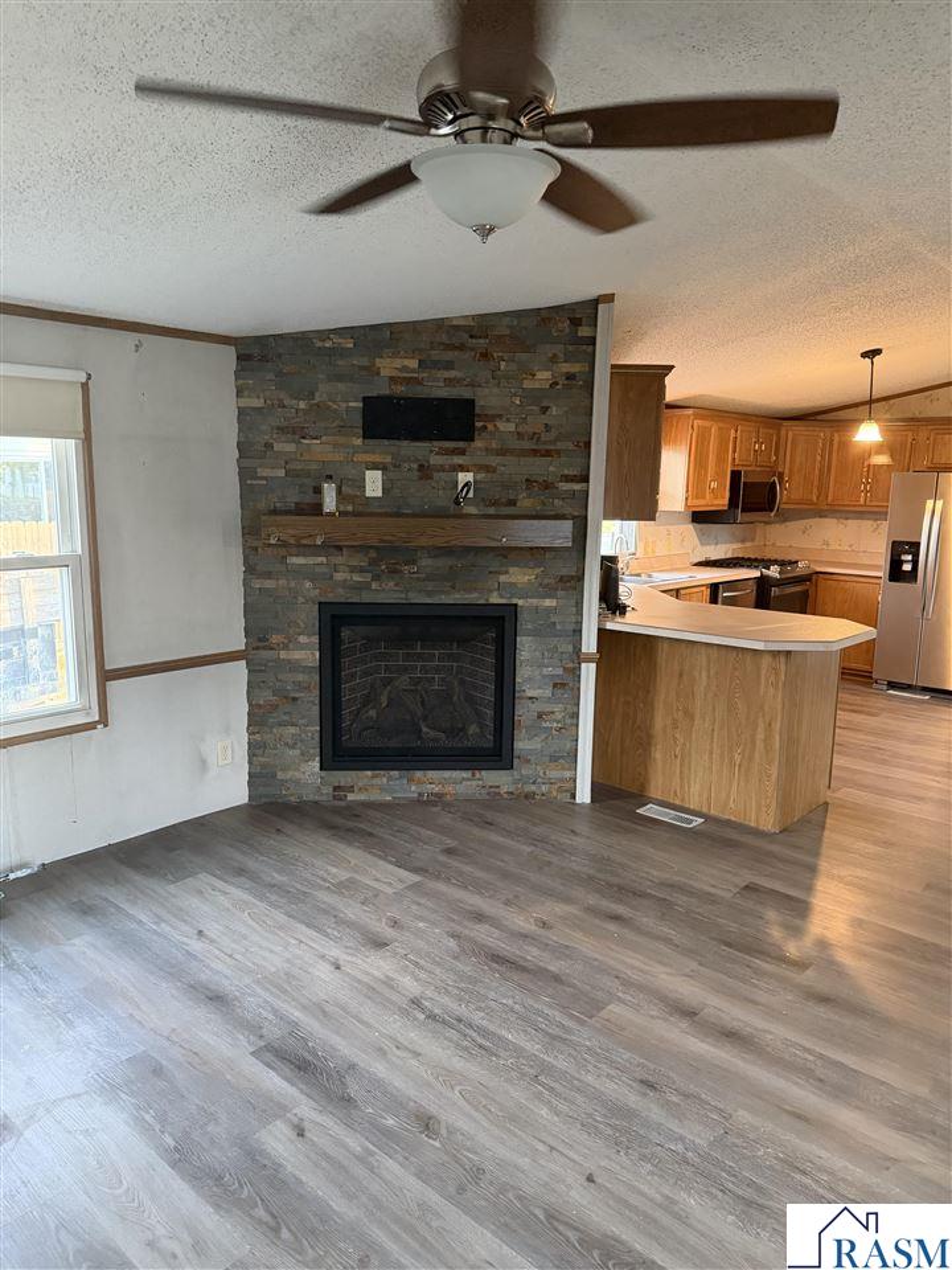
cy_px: 635
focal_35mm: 24
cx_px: 476
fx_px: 880
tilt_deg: -9.8
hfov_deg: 56.8
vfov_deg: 71.6
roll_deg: -0.7
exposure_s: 1/60
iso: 800
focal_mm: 6.76
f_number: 1.78
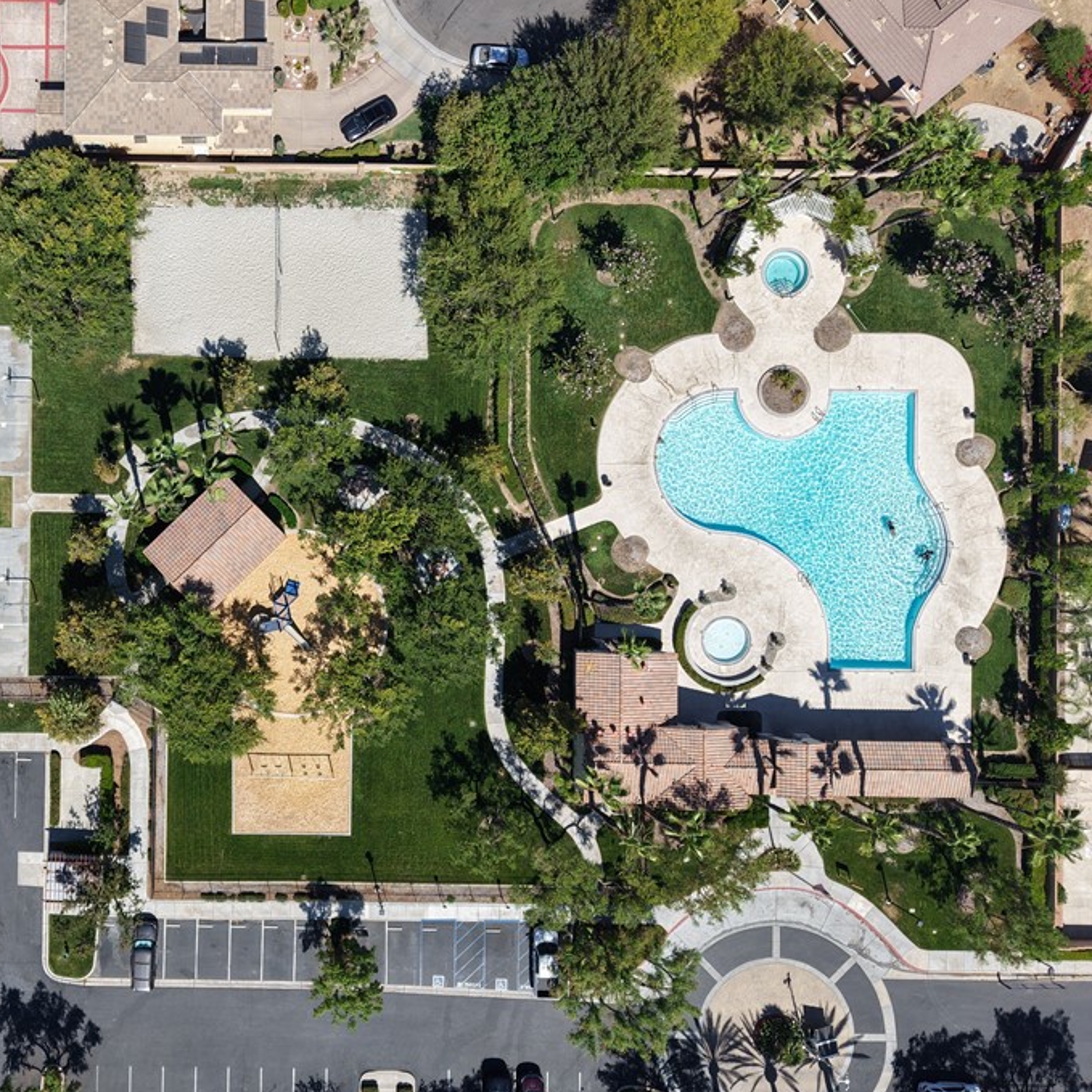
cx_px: 293
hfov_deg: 49.4
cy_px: 534
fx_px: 1142
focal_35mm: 32
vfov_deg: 51.1
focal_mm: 8.67
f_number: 1.8
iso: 150
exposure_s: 1/4000
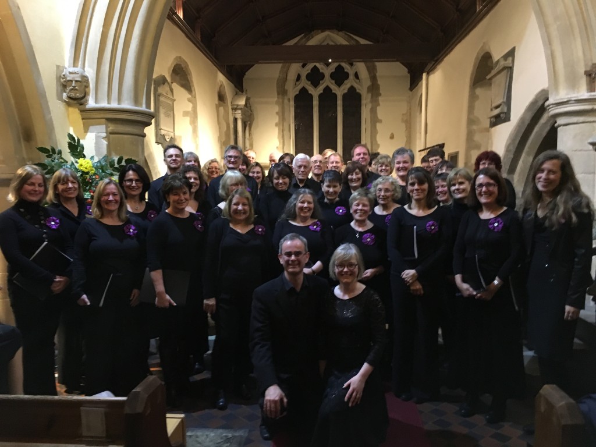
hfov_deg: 61.7
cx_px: 298
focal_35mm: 29
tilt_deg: -4.7
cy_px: 224
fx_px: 499
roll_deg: +0.5
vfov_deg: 48.2
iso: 400
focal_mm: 4.15
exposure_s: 1/17
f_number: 2.2
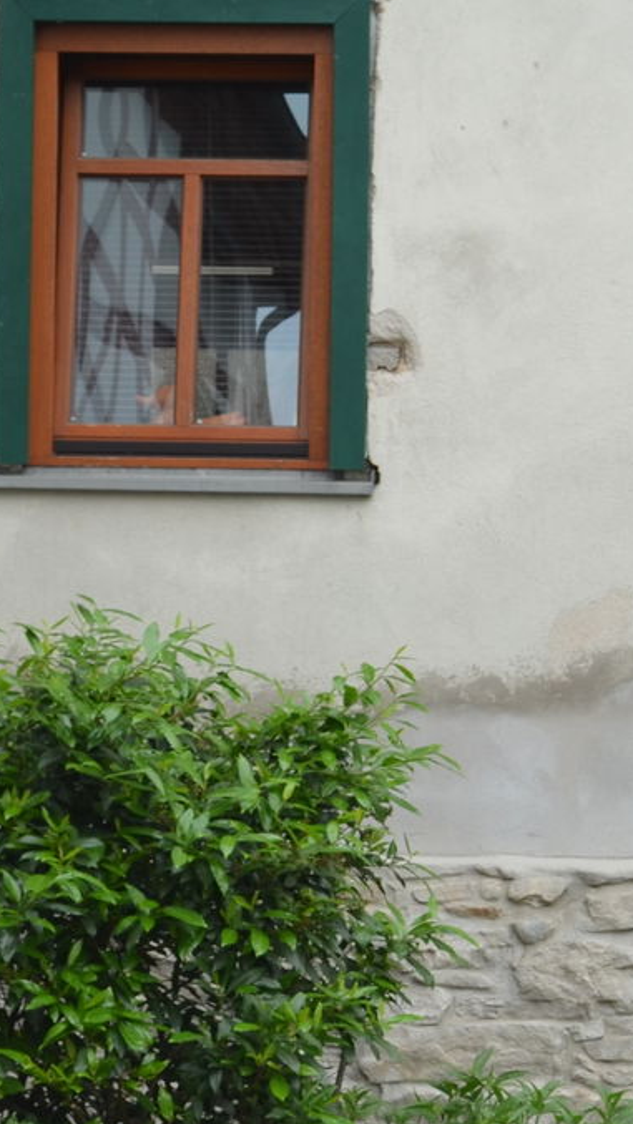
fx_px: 5309
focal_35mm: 178
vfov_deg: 12.0
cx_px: 814
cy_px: 950
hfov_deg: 6.8
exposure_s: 1/125
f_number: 5.6
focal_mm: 40
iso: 200
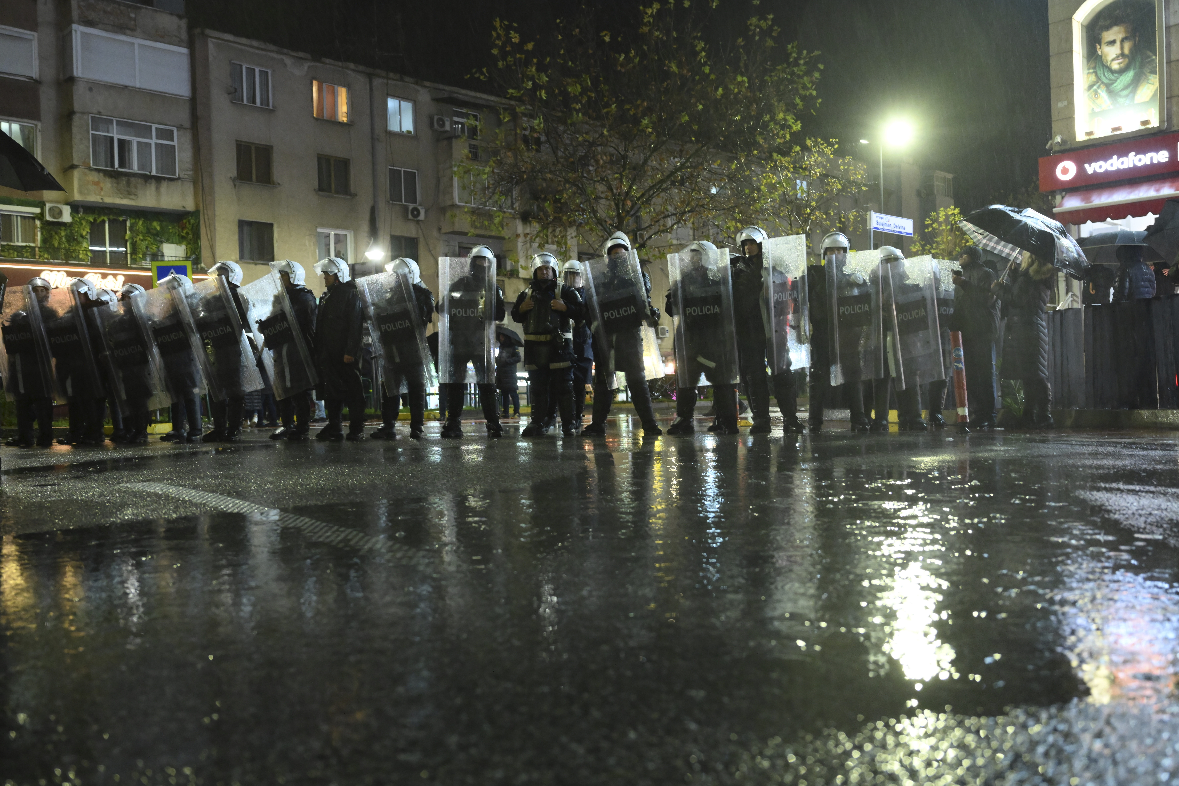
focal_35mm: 30
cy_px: 393
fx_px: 999
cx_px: 590
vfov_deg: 43.0
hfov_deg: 61.1
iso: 5000
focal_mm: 30.5
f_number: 3.2
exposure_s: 1/80
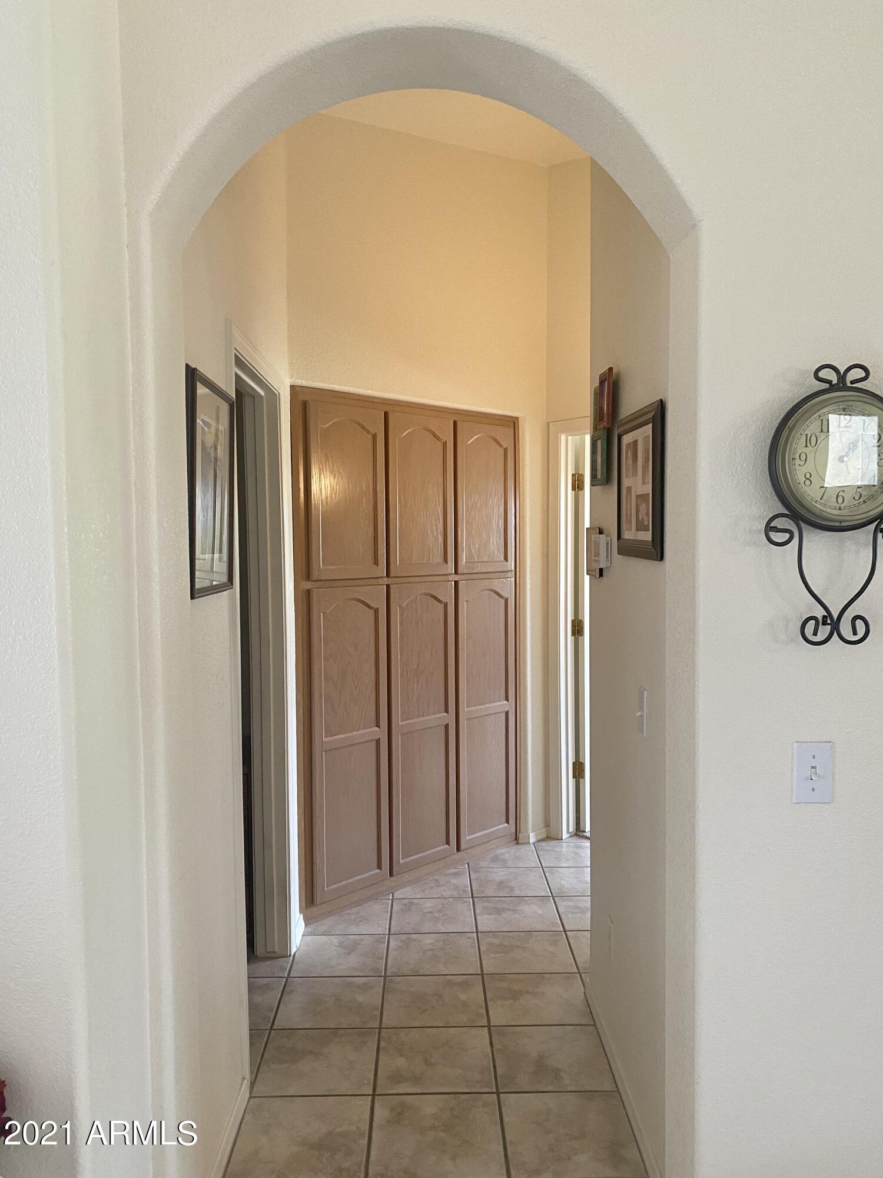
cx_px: 442
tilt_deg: -2.3
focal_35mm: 26
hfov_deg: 53.1
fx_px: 884
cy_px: 589
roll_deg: +0.1
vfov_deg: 67.3
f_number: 1.8
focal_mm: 4.25
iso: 160
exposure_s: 1/60
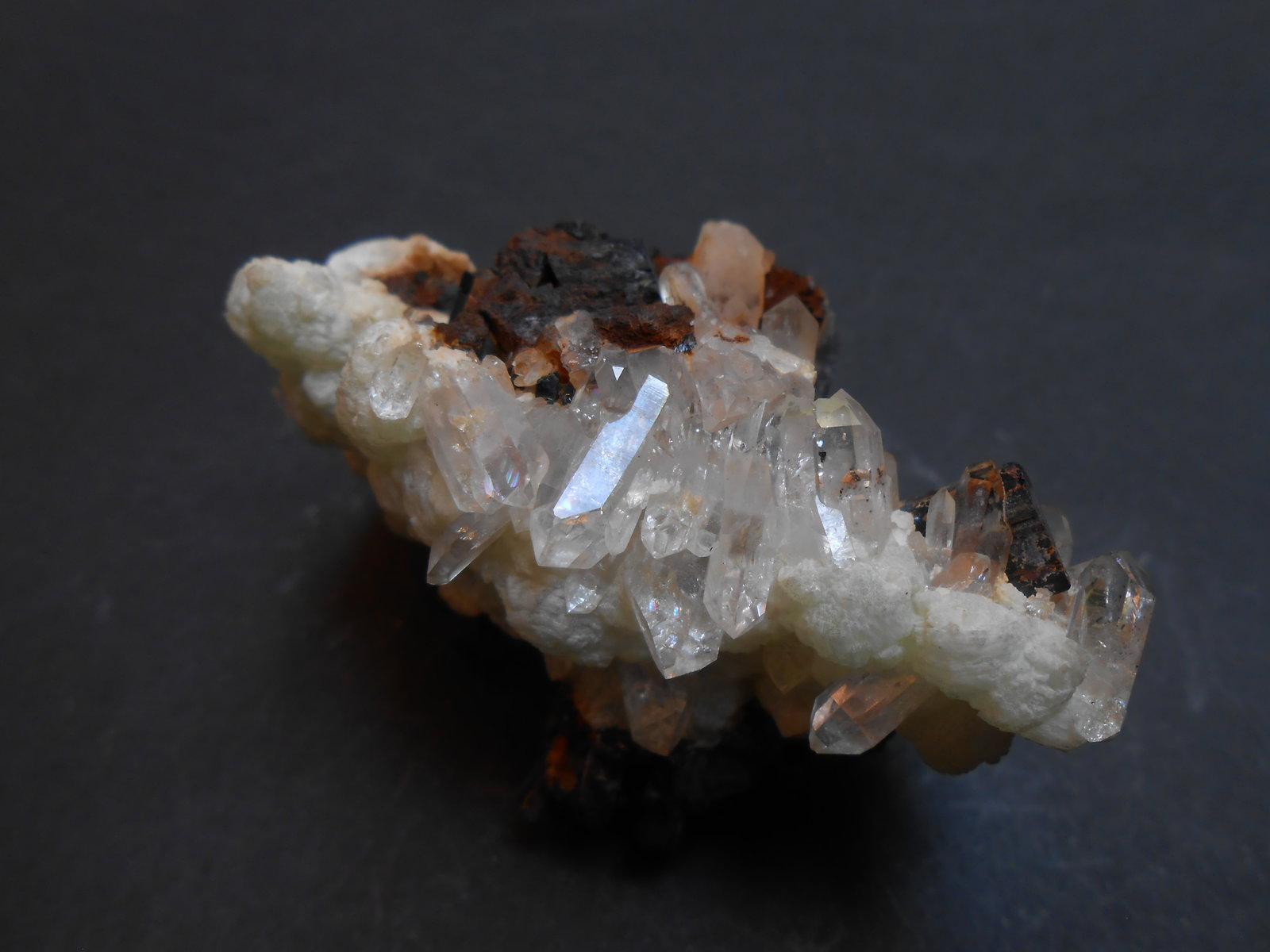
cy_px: 476
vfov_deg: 53.1
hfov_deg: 67.3
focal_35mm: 26
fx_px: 954
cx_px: 635
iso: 80
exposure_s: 1/60
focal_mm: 4.6
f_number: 3.5
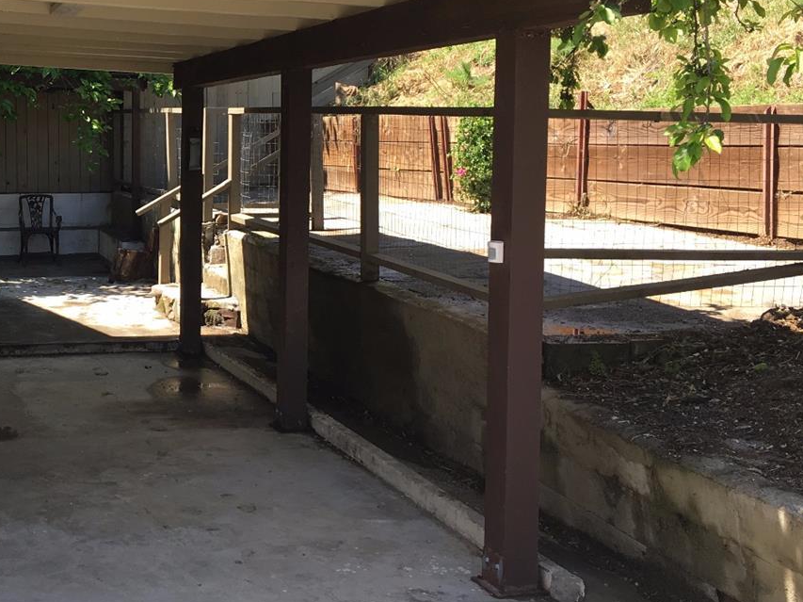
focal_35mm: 51
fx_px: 1183
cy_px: 203
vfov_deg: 28.4
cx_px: 105
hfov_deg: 35.6
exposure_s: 1/450
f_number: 2.2
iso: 25
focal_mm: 4.15
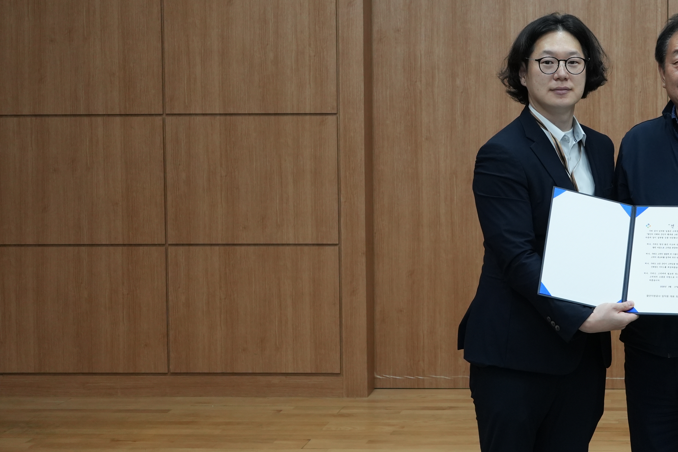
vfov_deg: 20.3
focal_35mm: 67
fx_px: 1262
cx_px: 606
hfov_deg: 28.9
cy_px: 169
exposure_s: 1/160
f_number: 5
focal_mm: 35
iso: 1600
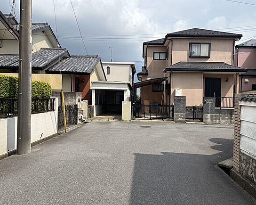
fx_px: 212
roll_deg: +1.0
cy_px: 104
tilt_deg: +1.0
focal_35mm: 28
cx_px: 136
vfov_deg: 51.5
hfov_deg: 62.2
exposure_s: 1/3413
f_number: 1.6
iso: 50
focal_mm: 5.96
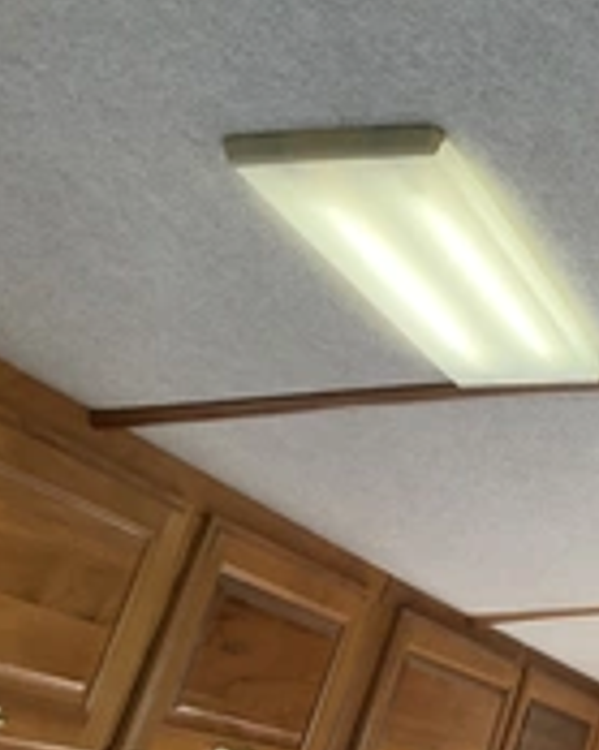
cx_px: 845
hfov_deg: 20.7
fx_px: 1442
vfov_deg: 29.1
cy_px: 319
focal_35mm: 65
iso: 50
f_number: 1.8
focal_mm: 3
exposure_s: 1/122
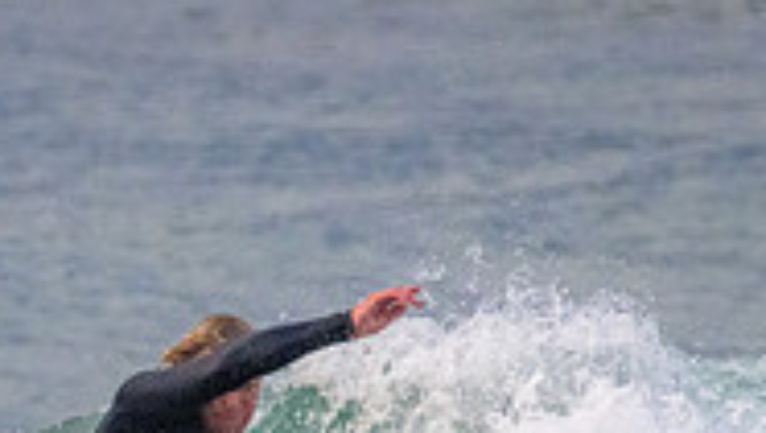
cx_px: -82
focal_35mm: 2607
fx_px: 52997
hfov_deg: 0.8
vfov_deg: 0.5
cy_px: 658
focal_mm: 800
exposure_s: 1/2000
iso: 5600
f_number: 11
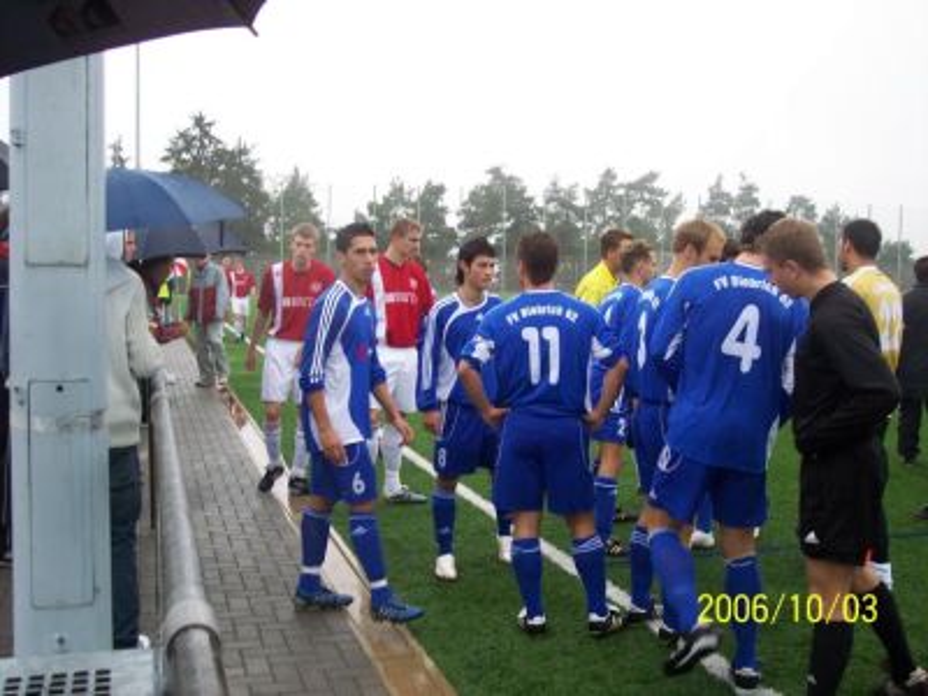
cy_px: 348
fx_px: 1046
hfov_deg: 47.9
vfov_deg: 36.8
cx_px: 464
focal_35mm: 39
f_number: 3.4
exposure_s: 1/125
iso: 100
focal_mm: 8
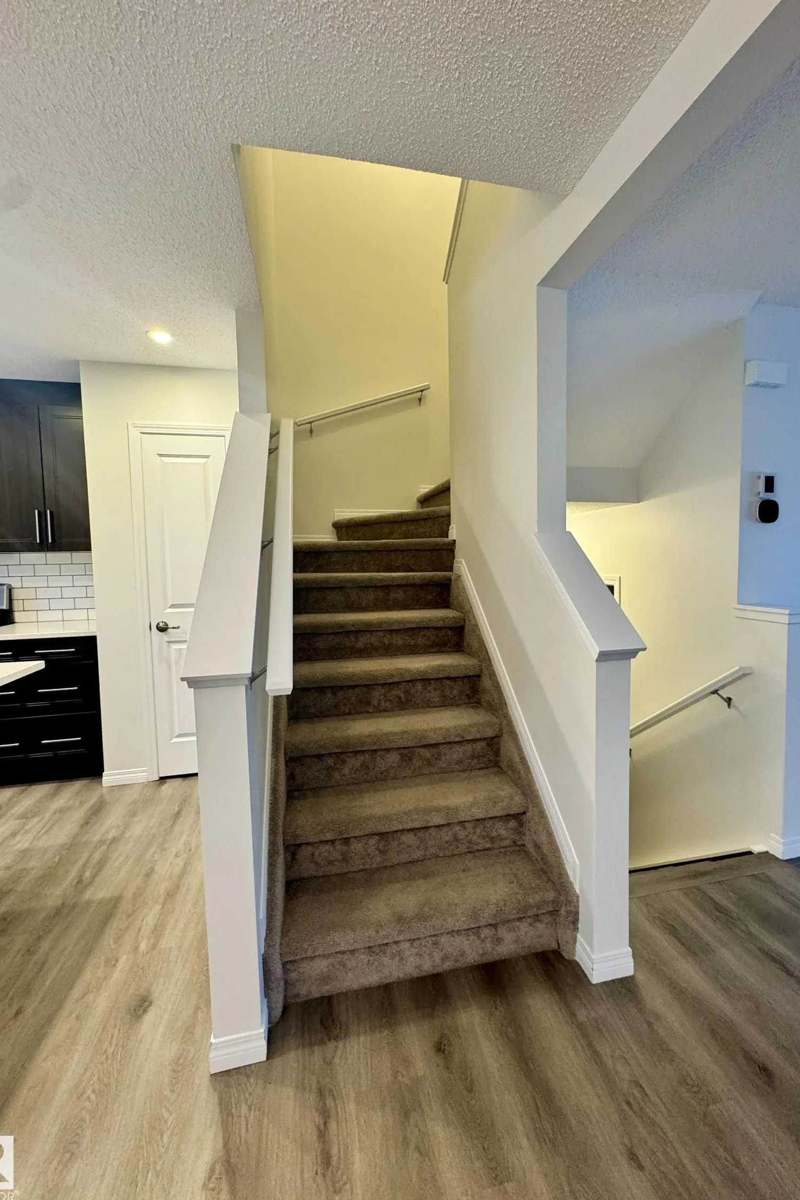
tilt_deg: -3.0
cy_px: 591
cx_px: 423
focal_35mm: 15
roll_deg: +0.5
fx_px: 500
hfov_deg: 77.2
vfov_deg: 100.4
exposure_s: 1/60
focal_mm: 2.22
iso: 320
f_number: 2.2
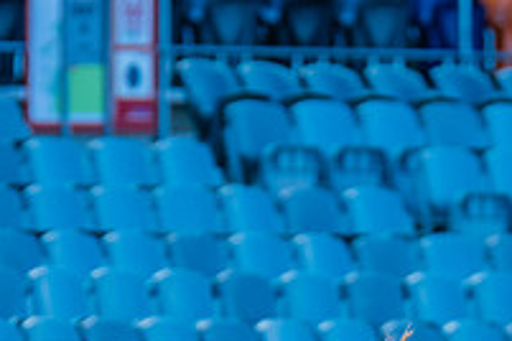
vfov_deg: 1.0
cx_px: 389
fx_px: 20478
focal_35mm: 1440
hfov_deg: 1.4
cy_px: 435
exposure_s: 1/1250
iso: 800
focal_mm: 420
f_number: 5
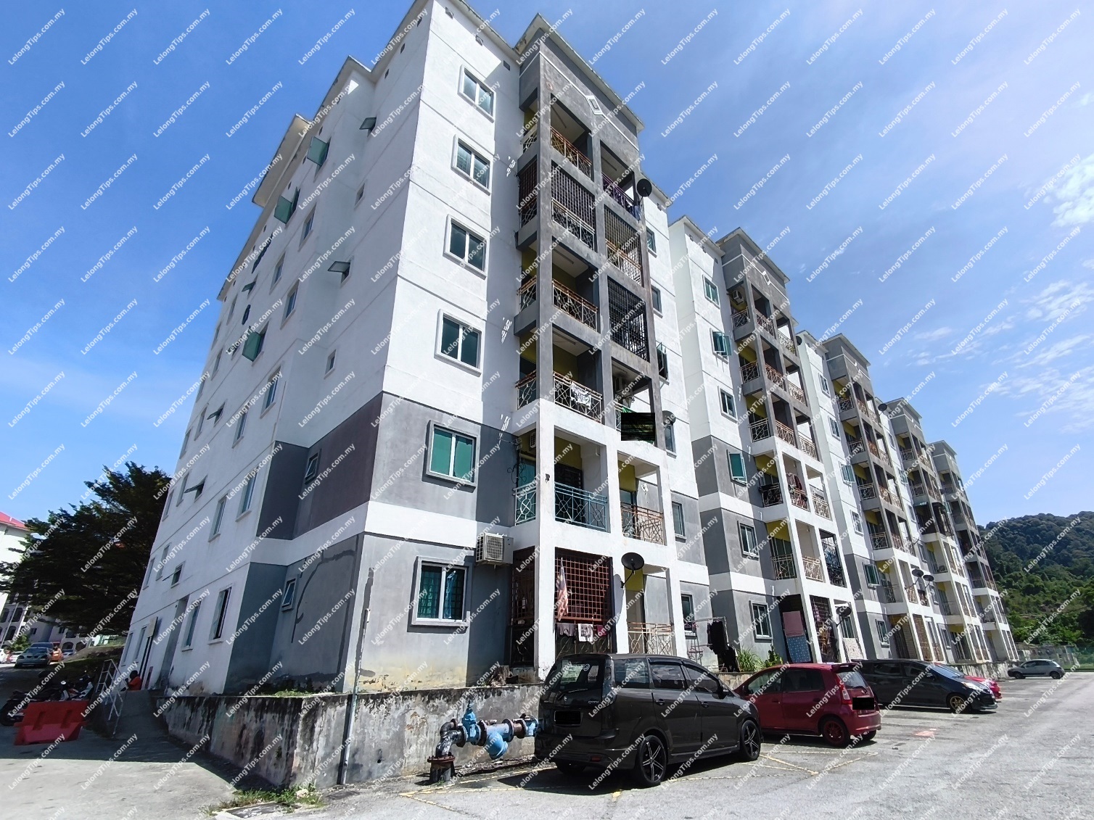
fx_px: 474
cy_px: 410
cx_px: 547
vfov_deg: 81.7
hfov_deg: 98.2
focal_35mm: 15
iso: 50
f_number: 2.2
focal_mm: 1.65
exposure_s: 1/2179
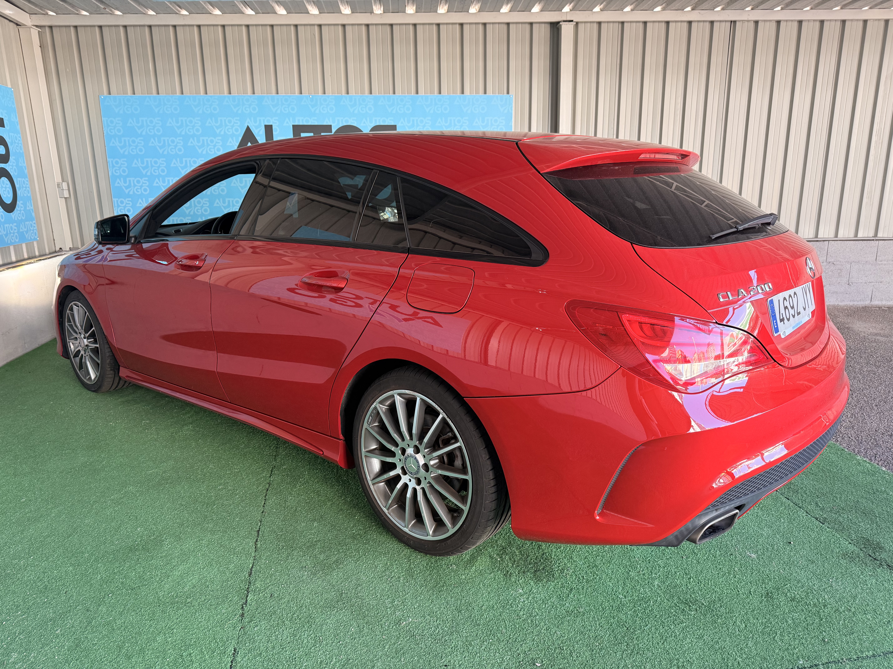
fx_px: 619
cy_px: 334
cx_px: 446
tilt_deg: -12.8
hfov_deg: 71.6
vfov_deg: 56.8
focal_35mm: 24
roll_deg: +2.1
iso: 200
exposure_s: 1/125
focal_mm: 6.76
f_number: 1.78
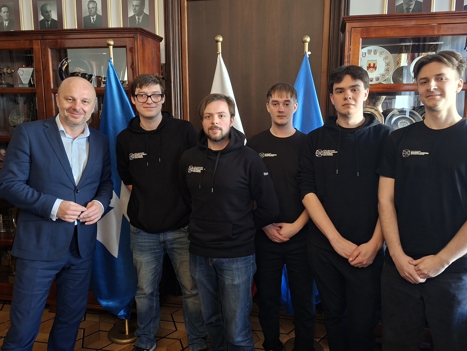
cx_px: 234
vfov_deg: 49.7
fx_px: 378
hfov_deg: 63.4
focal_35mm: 28
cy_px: 169
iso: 250
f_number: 1.8
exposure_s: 1/33
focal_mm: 5.54
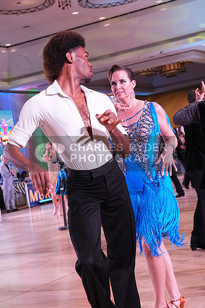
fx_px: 589
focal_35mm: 69
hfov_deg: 19.7
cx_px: 102
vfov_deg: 29.2
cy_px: 154
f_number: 4.5
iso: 3200
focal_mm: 46
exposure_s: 1/400
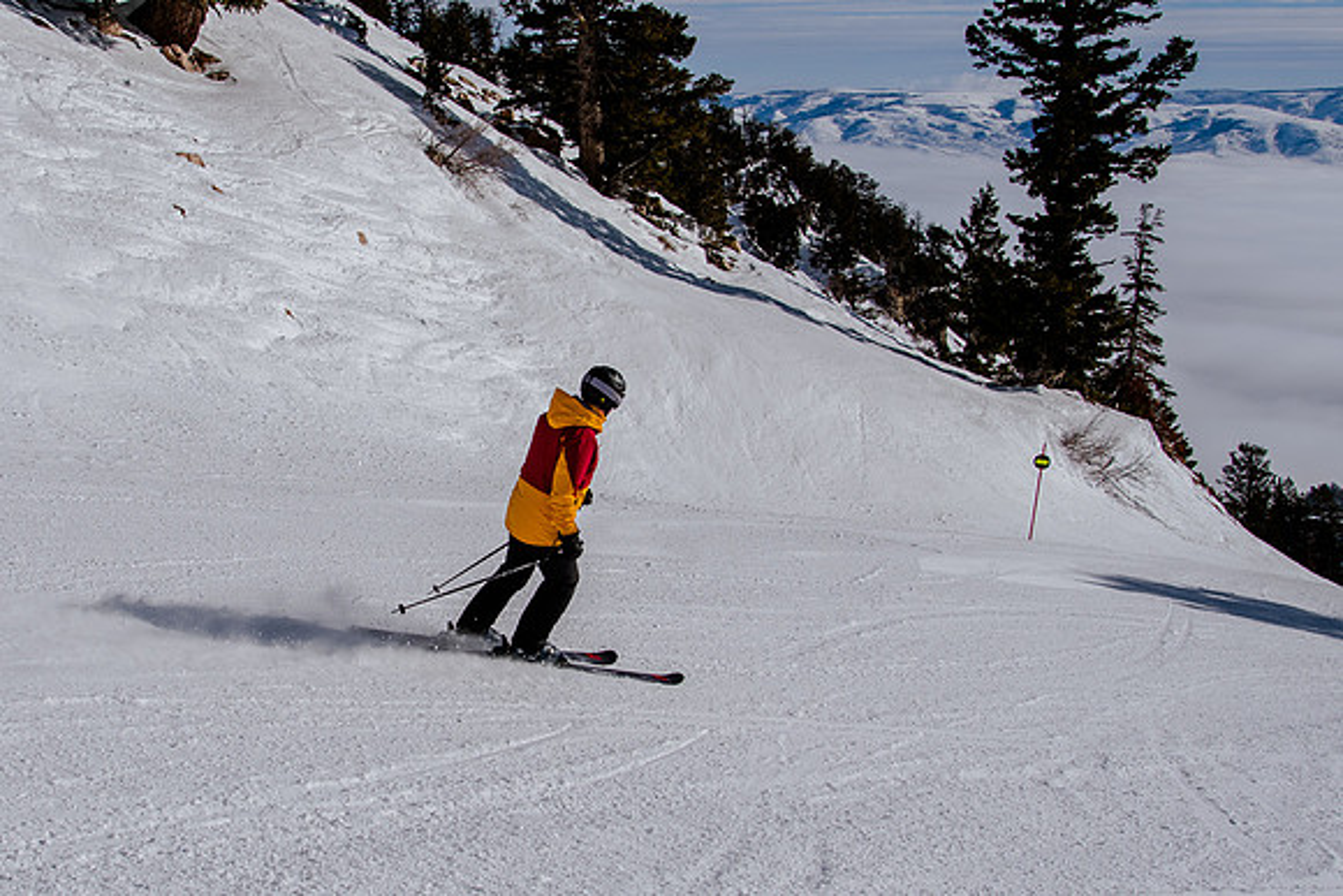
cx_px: 414
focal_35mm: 58
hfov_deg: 33.8
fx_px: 2182
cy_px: 488
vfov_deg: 23.2
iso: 200
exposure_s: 1/3200
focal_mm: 27
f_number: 5.6
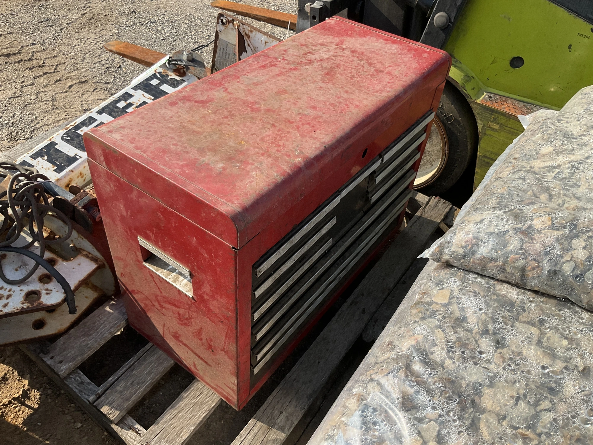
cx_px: 296
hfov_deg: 61.7
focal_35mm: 29
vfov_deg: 48.2
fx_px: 497
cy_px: 222
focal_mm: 3
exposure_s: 1/2058
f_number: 1.8
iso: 25
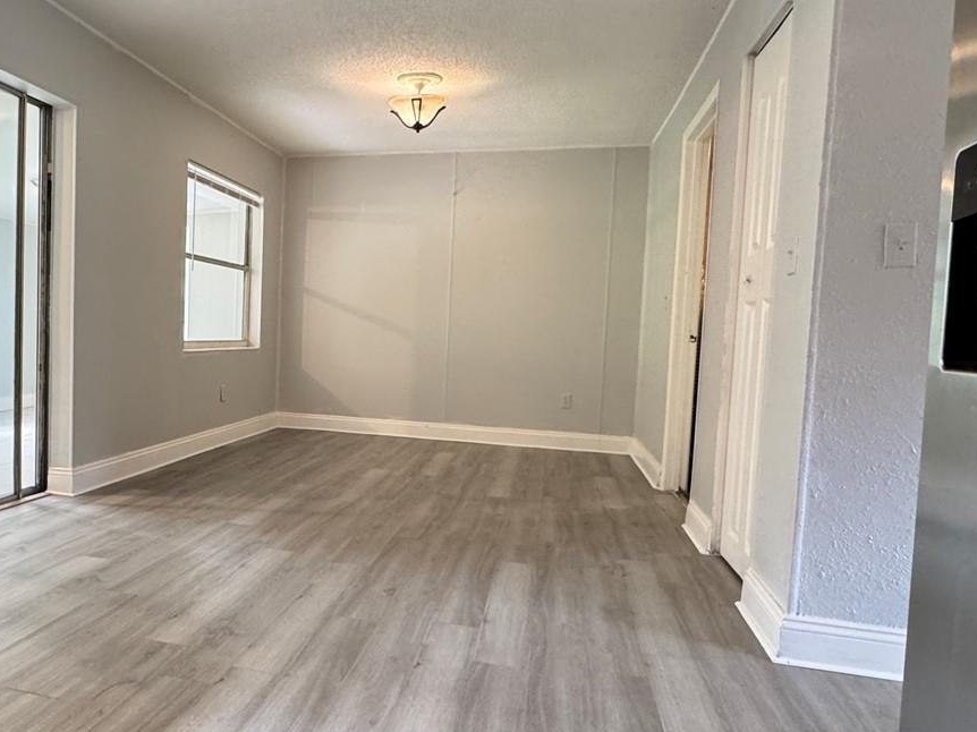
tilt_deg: -3.5
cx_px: 330
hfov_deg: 65.6
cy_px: 372
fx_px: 734
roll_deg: -2.1
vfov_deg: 53.0
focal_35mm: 26
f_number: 2.2
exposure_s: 1/60
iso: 400
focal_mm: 2.22
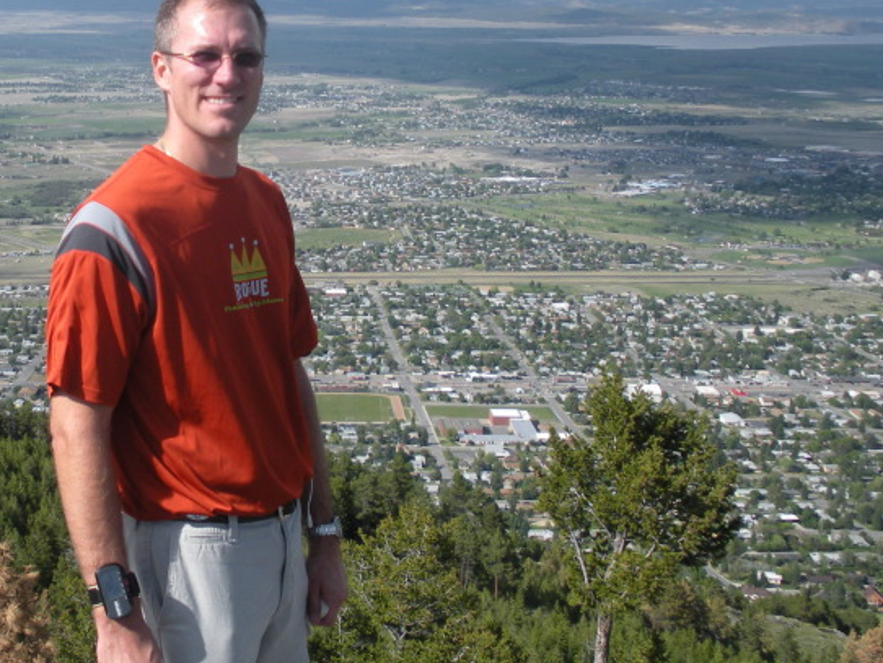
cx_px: 269
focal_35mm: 68
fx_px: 1735
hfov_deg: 28.3
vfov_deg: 21.4
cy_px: 160
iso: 64
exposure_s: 1/750
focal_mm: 6.3
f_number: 3.5
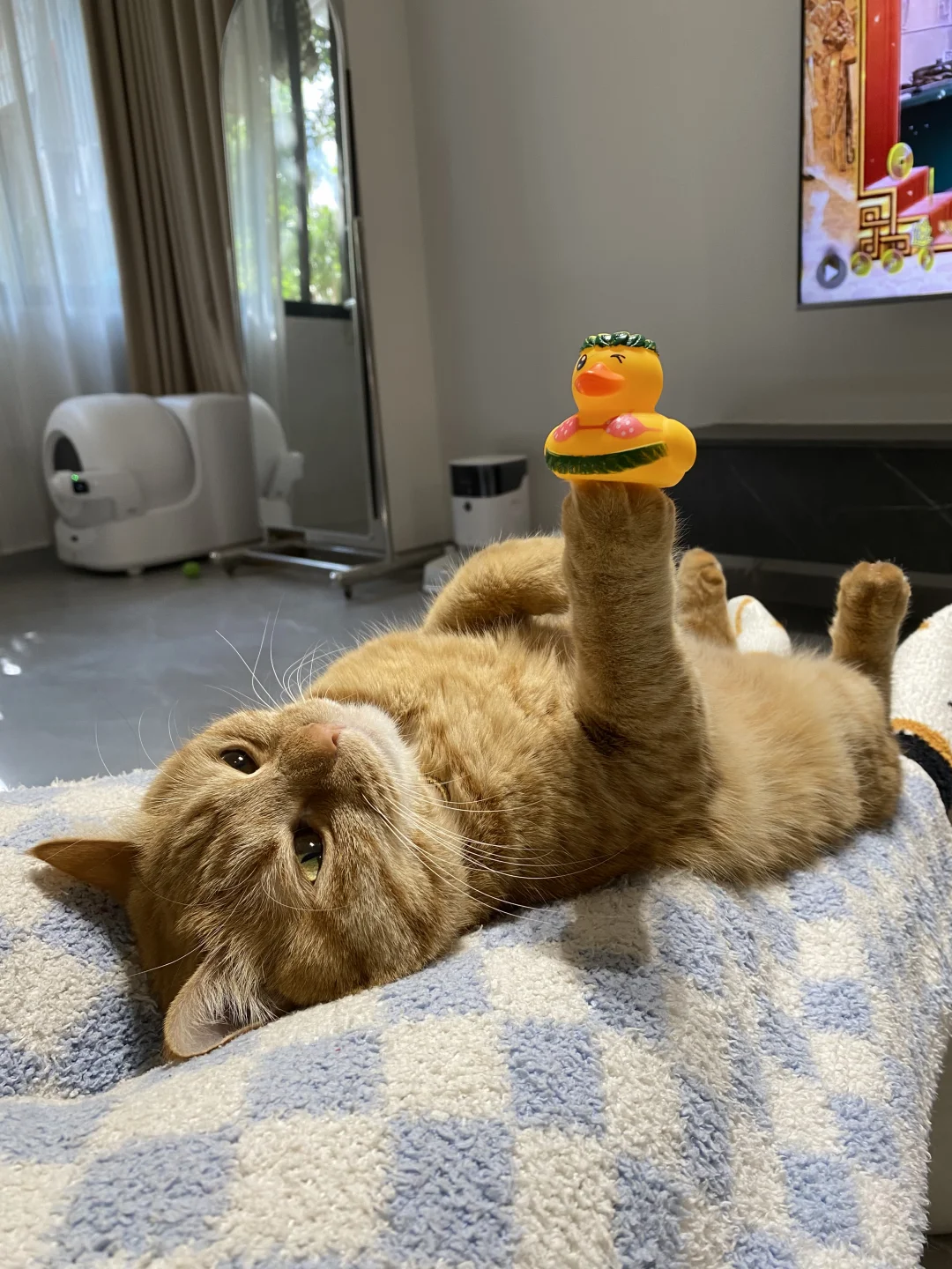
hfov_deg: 53.1
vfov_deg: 67.3
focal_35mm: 26
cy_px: 634
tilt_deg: -14.2
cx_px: 476
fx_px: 953
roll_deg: +4.1
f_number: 1.8
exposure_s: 1/50
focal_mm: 4.25
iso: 100
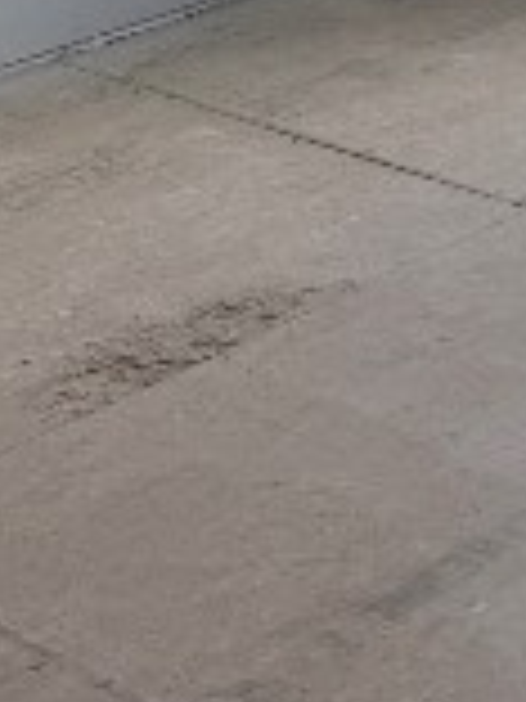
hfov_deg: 10.9
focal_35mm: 118
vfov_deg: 15.1
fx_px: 2391
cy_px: -428
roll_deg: +0.2
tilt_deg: -8.2
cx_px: 1209
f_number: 1.78
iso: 64
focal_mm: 6.76
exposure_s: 1/176
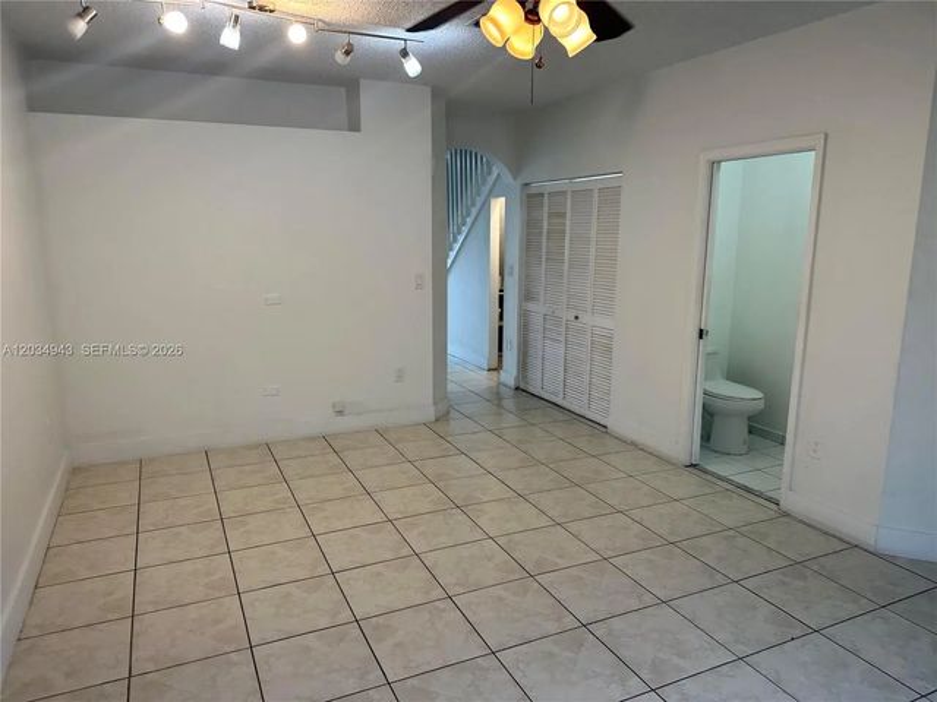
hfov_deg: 71.6
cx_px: 468
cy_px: 351
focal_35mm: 24
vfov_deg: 56.8
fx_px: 650
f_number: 1.78
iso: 100
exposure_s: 1/120
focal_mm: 6.86
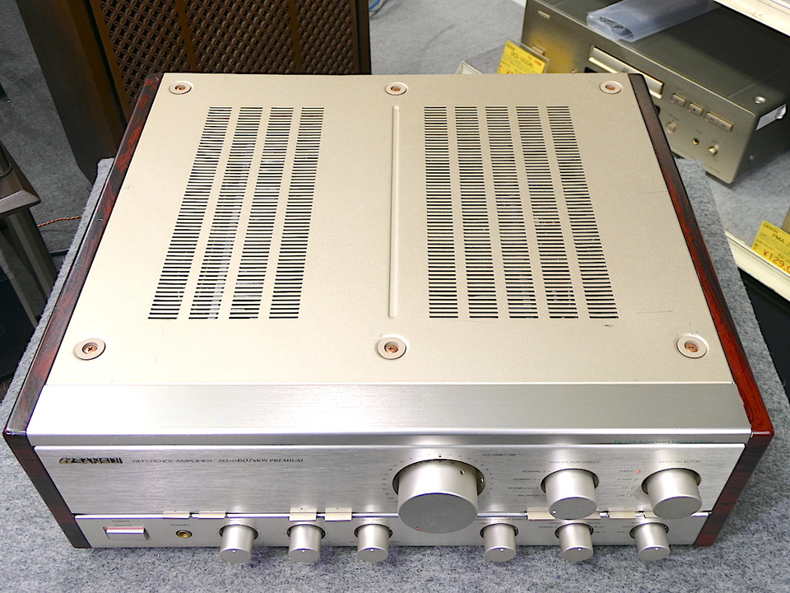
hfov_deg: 52.6
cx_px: 395
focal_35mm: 35
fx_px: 799
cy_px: 296
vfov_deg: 40.7
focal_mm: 6.3
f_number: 3.7
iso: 100
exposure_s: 1/6
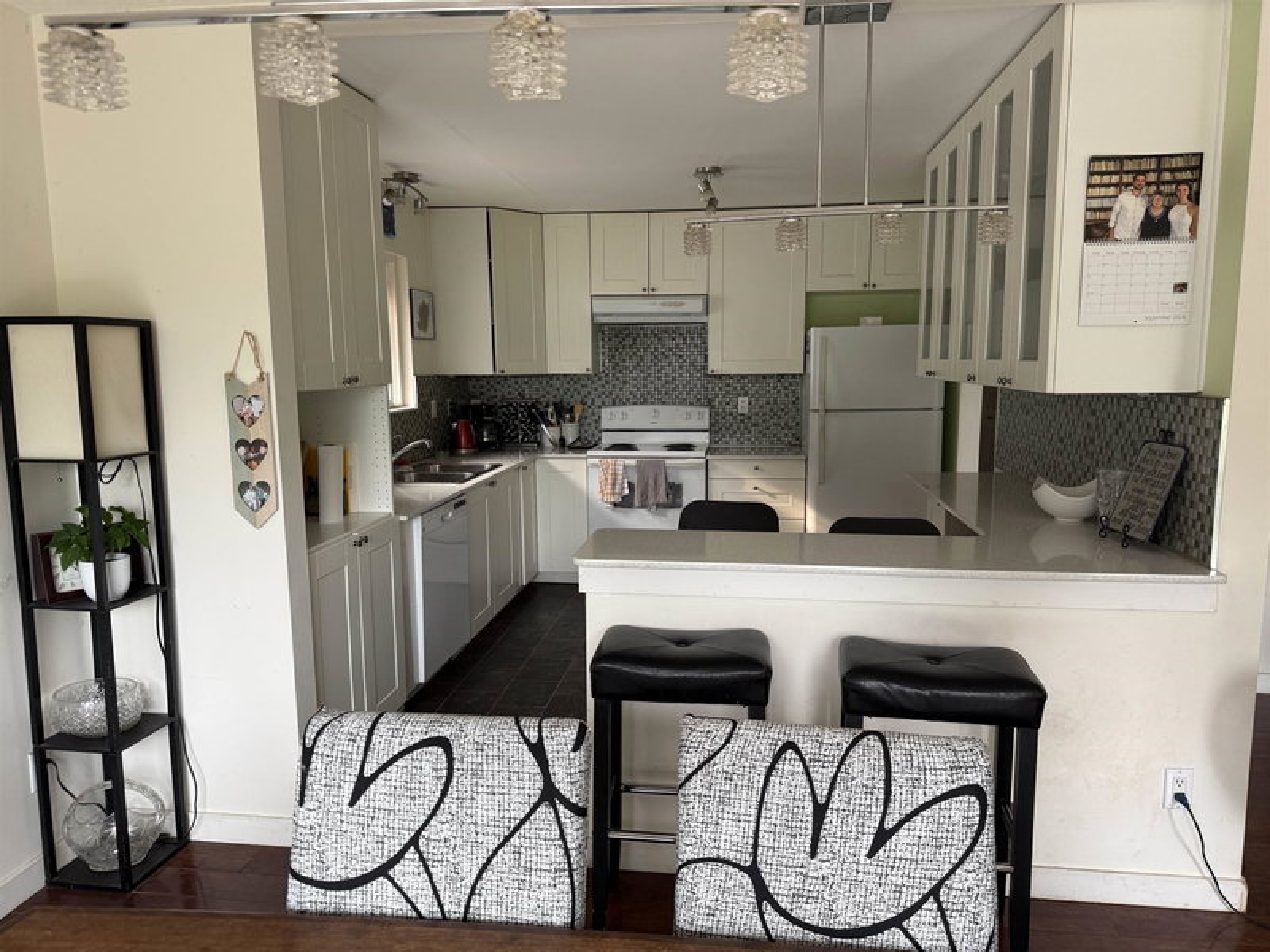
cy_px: 476
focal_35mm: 24
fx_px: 881
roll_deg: +0.4
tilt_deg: -8.4
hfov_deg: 71.6
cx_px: 635
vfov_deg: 56.8
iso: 160
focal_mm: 6.76
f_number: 1.78
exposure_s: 1/121
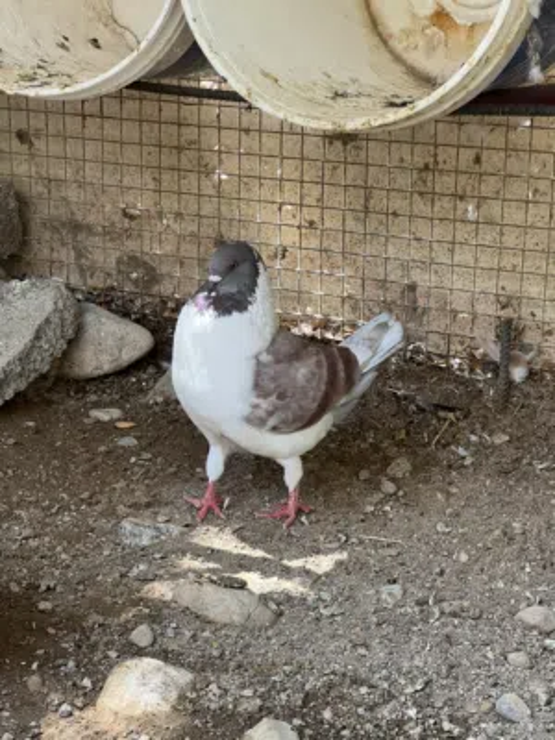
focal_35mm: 77
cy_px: 370
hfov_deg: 19.1
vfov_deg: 25.3
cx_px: 278
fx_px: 1646
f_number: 2.8
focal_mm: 9
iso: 125
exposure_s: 1/99
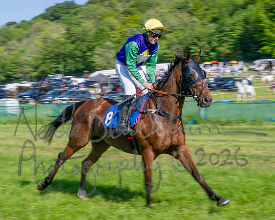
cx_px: 115
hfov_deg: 20.9
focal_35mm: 92
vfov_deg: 16.8
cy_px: 97
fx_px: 746
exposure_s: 1/160
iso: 100
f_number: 16
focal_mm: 70
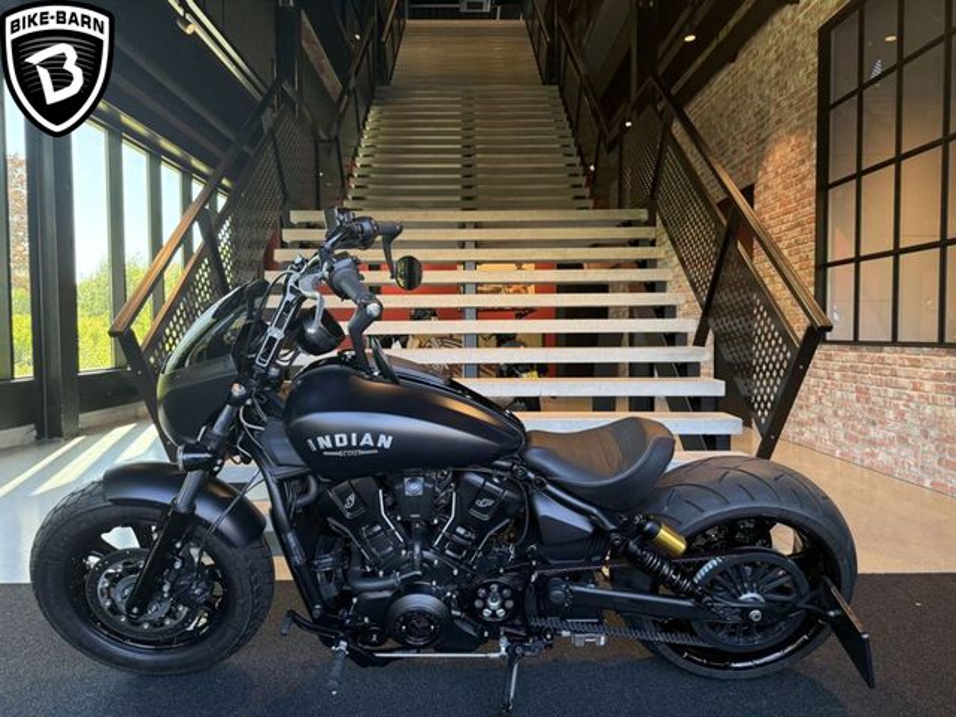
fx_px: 663
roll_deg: +0.7
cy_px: 358
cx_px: 478
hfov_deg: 71.6
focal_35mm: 24
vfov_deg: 56.8
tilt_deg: -2.6
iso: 200
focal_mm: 6.76
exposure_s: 1/190
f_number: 1.78
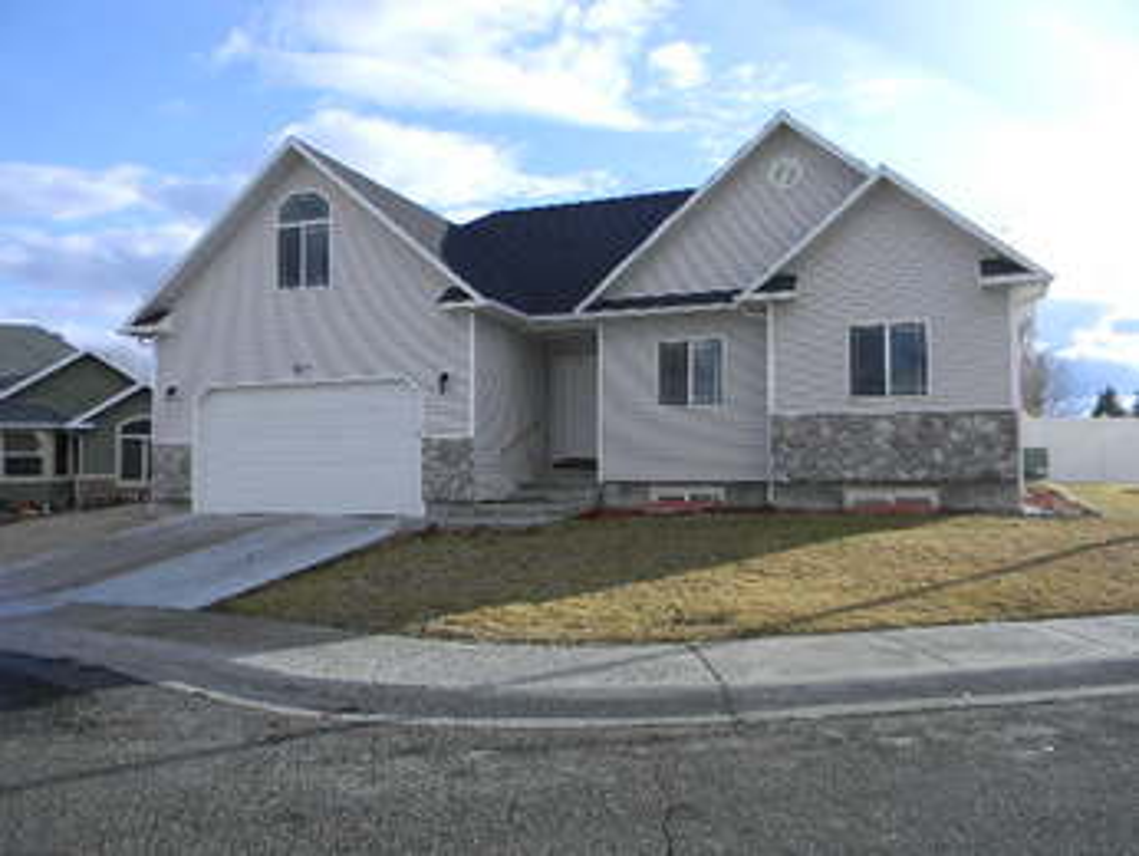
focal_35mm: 28
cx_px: 570
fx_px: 922
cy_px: 428
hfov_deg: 63.4
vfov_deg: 49.8
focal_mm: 5
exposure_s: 1/529
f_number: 3.5
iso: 80
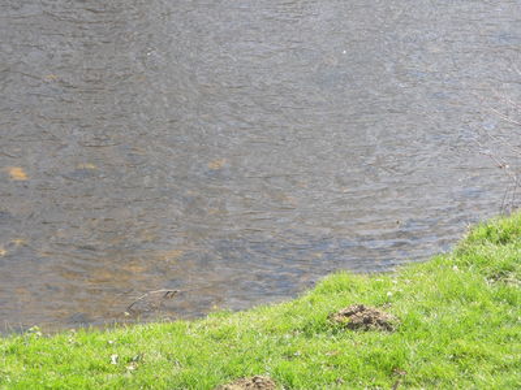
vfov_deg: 15.6
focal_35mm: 95
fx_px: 1430
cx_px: 260
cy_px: 195
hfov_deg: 20.7
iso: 64
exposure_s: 1/100
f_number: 5.4
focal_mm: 15.81
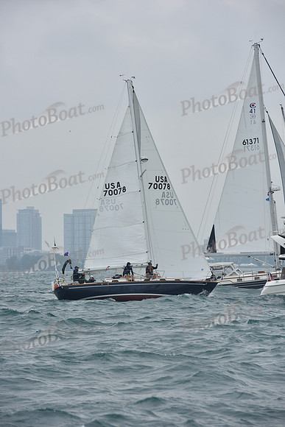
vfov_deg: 10.3
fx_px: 2373
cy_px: 214
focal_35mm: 200
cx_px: 142
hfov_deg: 6.9
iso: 250
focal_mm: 200
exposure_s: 1/800
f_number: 10
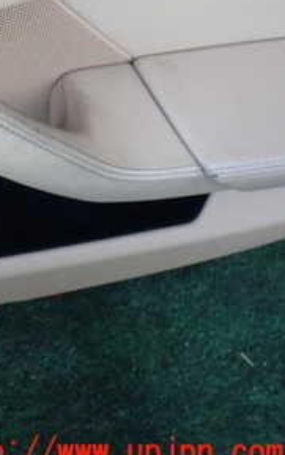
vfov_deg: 30.6
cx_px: -181
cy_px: 118
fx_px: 819
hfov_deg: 17.2
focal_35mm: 66
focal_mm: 5.4
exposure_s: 1/100
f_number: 2.3
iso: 200
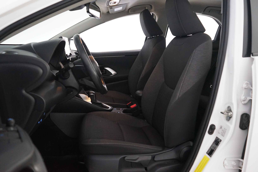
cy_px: 86
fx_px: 201
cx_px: 129
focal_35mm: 28
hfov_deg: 65.5
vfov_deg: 46.4
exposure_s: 1/15
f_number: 4.5
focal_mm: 28
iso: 5000
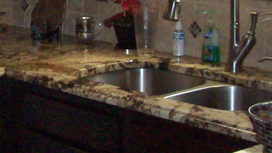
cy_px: -7
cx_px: -48
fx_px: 815
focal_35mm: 113
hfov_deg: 18.1
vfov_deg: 10.6
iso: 400
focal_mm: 6
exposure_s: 1/128
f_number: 2.7
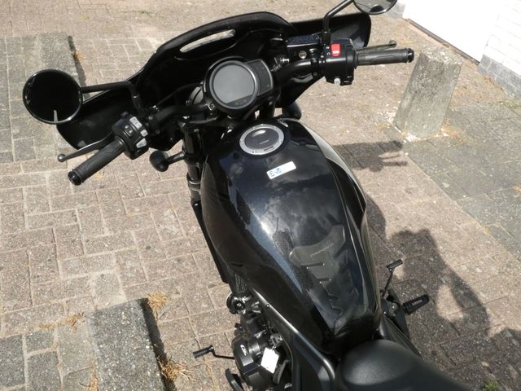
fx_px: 527
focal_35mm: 35
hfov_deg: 52.6
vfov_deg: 40.7
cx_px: 260
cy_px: 196
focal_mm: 6.2
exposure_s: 1/1300
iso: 800
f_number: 8
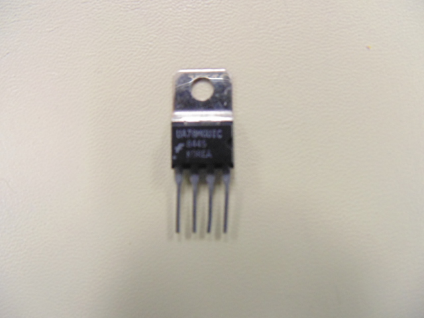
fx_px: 269
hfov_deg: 76.4
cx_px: 212
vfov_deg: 61.1
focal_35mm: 22
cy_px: 159
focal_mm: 4
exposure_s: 1/30
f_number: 3.1
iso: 400
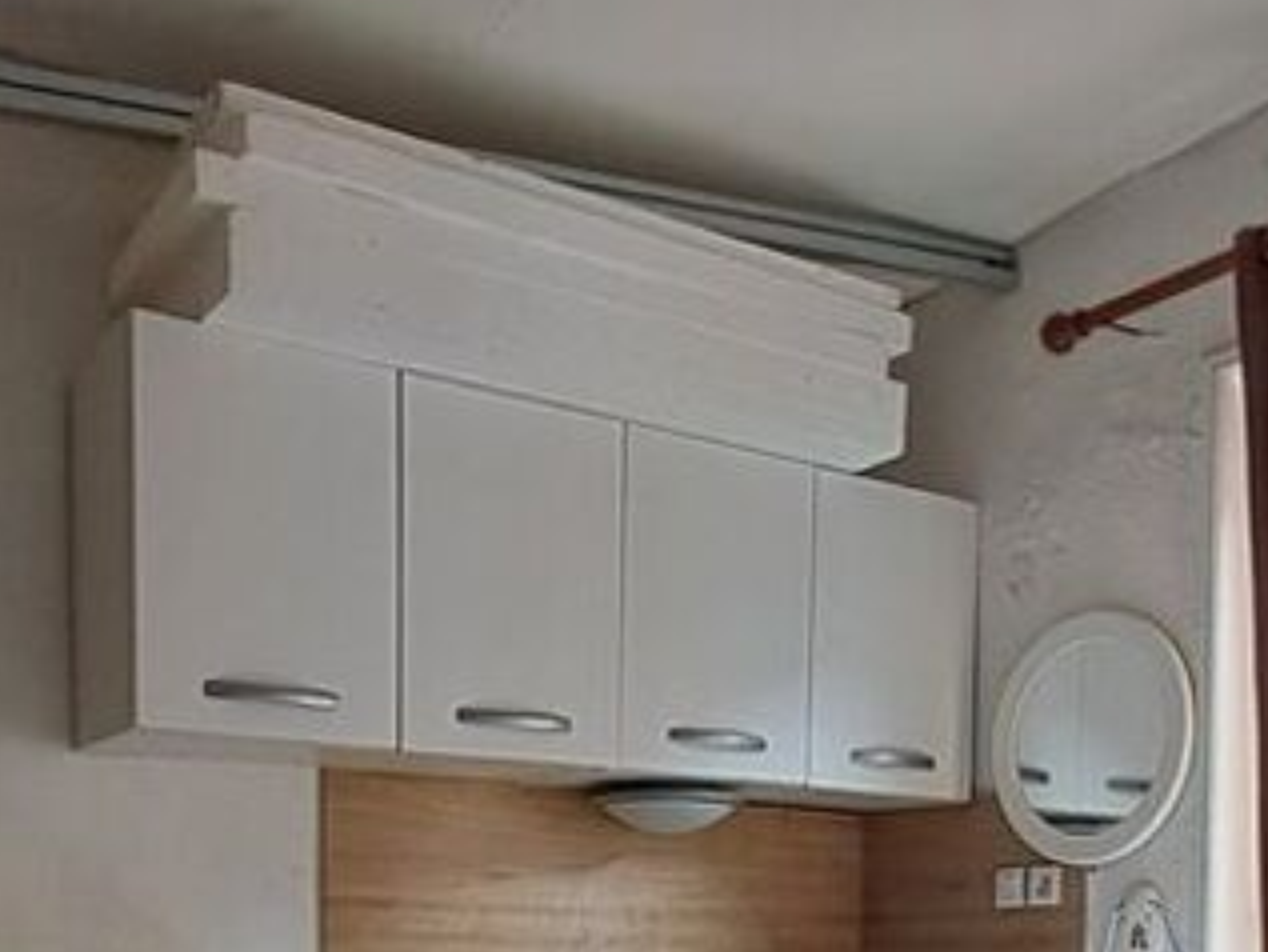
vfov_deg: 31.2
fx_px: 1502
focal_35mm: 41
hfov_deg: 45.7
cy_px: 1052
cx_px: 688
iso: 64
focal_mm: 1.42
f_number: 2.2
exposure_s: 1/50
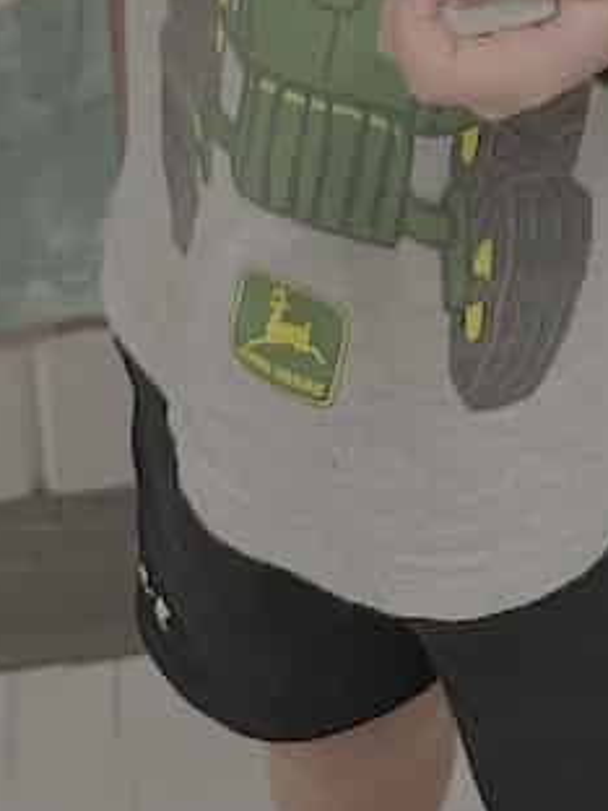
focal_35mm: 123
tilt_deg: -18.9
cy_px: -1113
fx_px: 2881
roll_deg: -1.1
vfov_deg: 12.6
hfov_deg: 11.7
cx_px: 790
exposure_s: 1/60
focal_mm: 6.76
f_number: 1.78
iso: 320
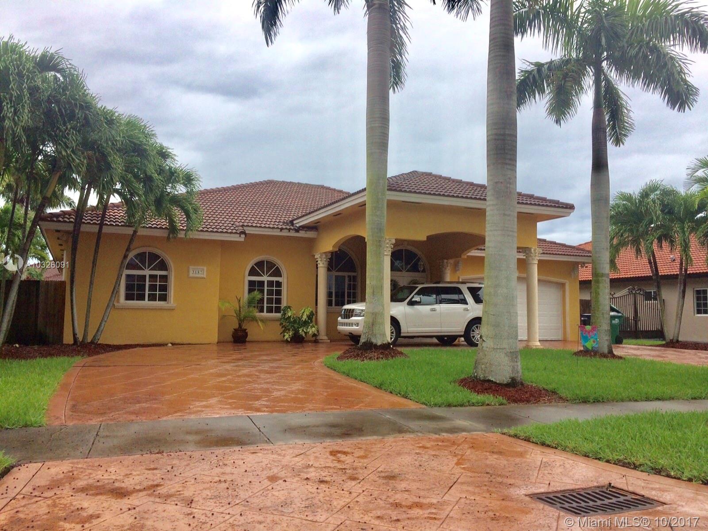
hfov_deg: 61.7
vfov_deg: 48.2
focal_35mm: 29
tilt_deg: +2.9
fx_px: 593
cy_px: 266
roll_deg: +0.0
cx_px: 354
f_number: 2.2
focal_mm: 4.15
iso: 32
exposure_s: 1/2740
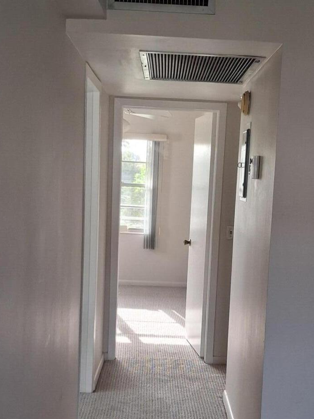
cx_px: 181
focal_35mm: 58
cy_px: 270
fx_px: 702
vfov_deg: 33.0
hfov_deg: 25.2
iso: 200
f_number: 1.8
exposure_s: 1/100
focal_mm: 4
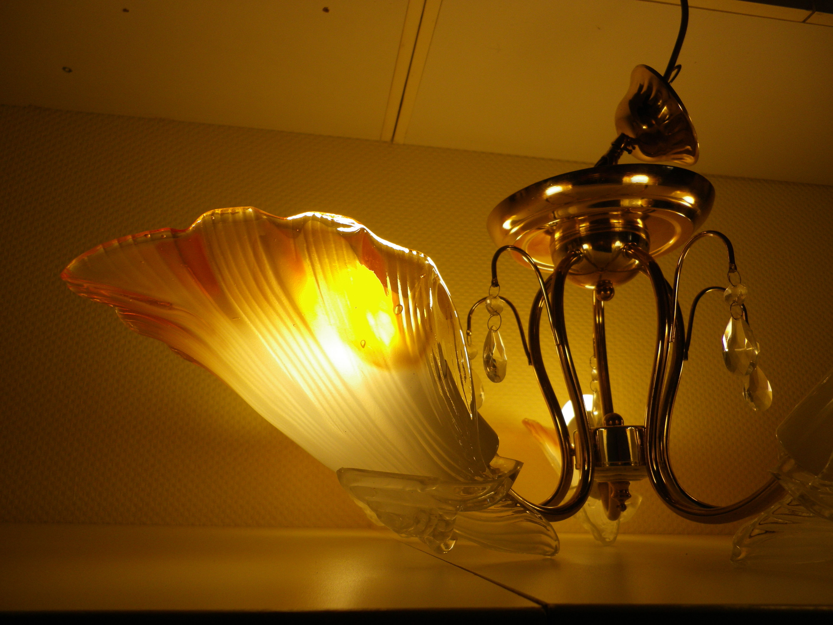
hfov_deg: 63.4
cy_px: 312
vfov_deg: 49.7
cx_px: 416
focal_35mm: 28
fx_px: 674
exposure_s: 1/500
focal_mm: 4.9
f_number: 2.6
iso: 64
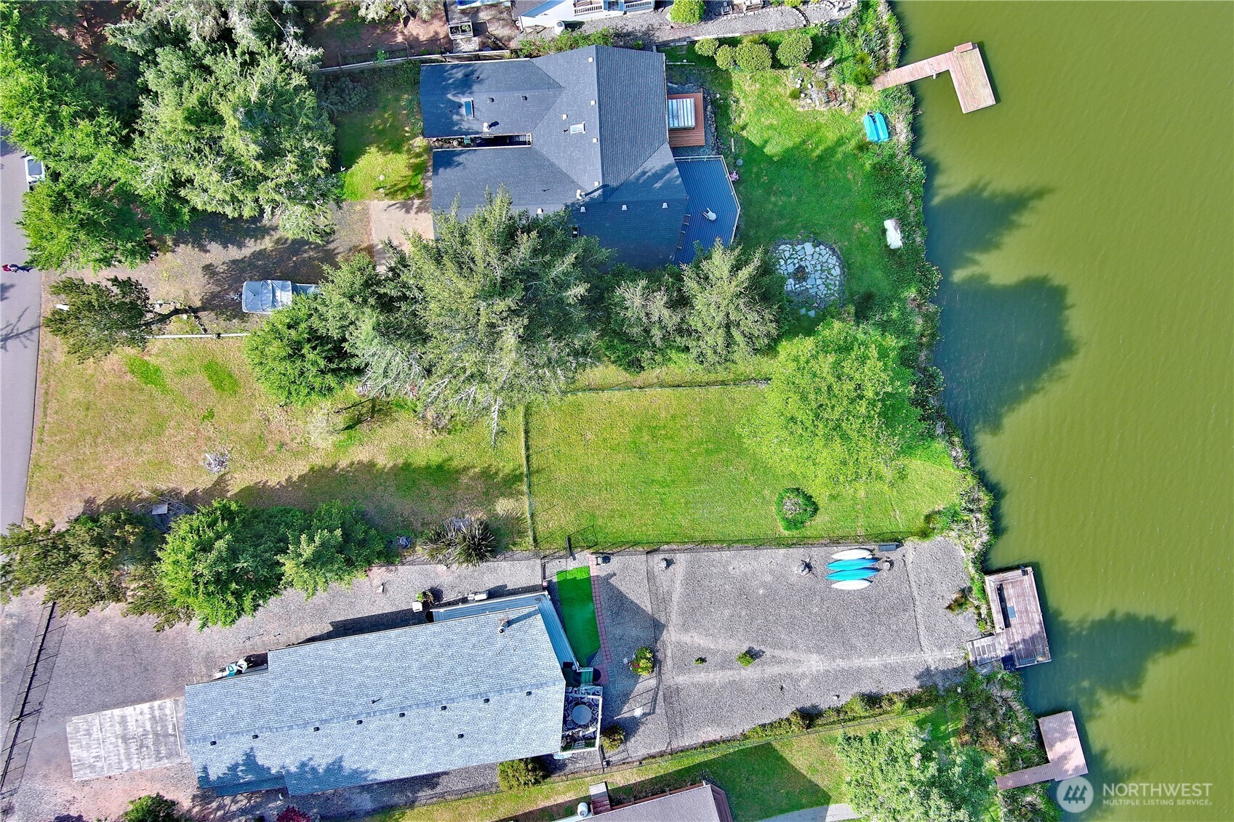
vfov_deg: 45.0
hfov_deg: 63.7
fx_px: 994
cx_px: 617
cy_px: 411
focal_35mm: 29
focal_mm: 10.57
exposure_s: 1/333
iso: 100
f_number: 2.8
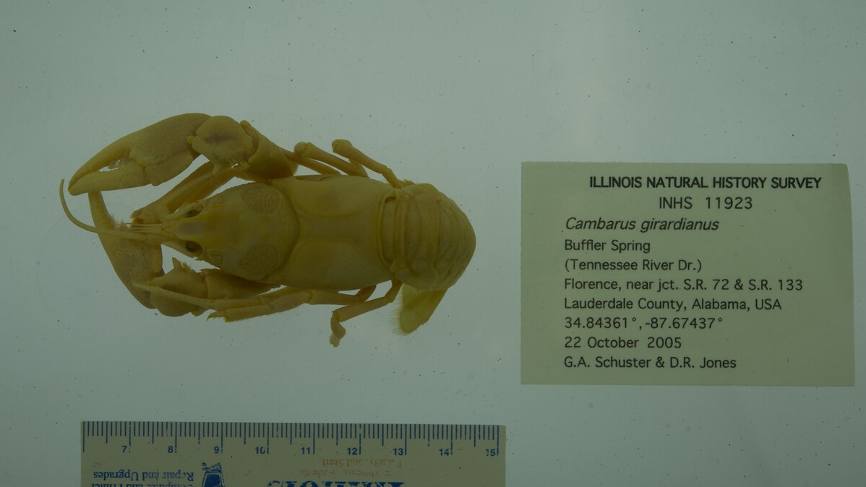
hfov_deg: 33.3
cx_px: 433
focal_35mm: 63
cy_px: 199
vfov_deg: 19.1
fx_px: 1447
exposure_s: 1/160
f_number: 10
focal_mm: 60
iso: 100
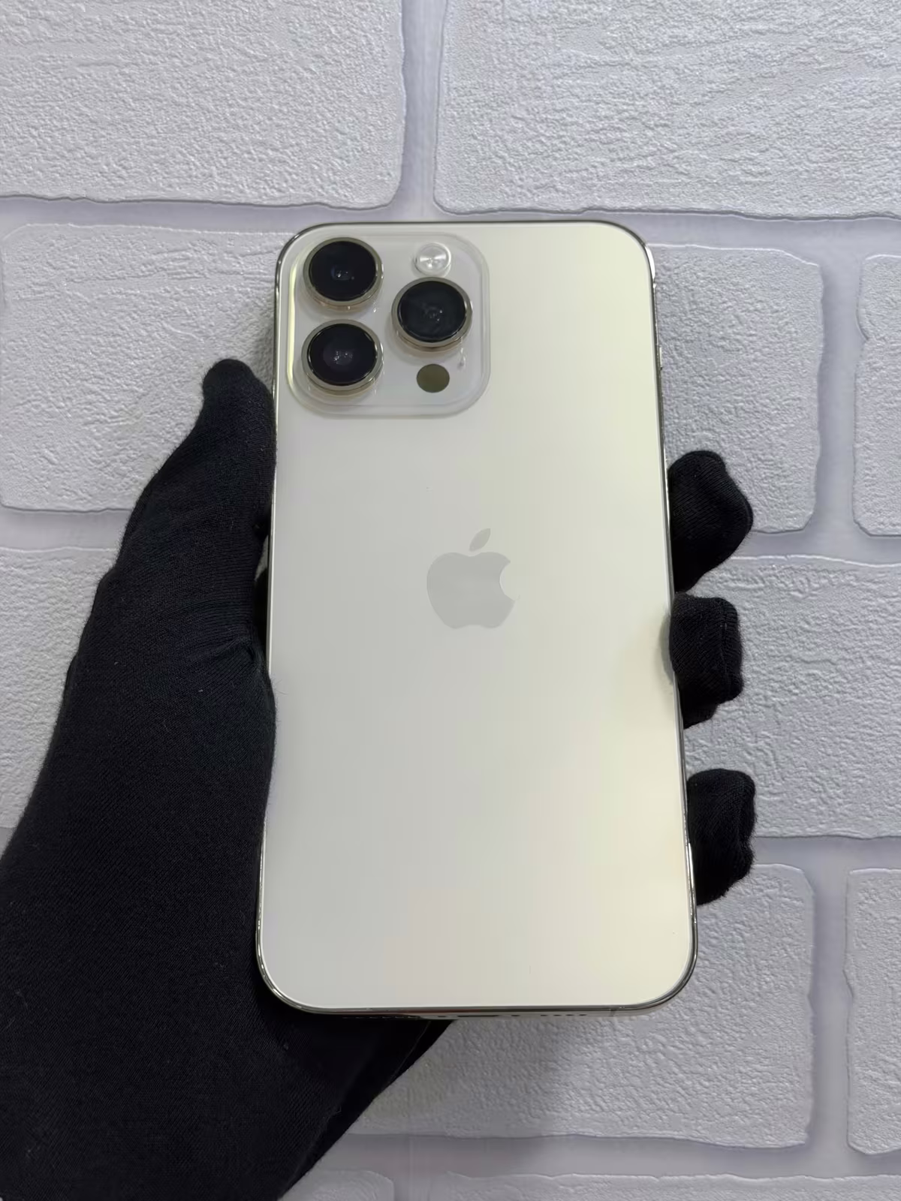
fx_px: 1666
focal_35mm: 48
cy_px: 600
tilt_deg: -0.4
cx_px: 450
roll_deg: -1.0
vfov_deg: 39.7
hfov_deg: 30.3
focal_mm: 6.76
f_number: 1.78
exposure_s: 1/100
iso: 50
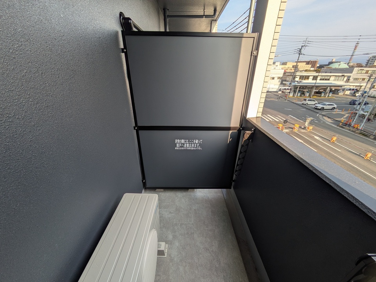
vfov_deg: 85.7
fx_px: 152
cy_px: 141
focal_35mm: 14
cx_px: 188
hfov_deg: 102.1
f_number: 2.2
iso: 36
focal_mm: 1.83
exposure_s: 1/436
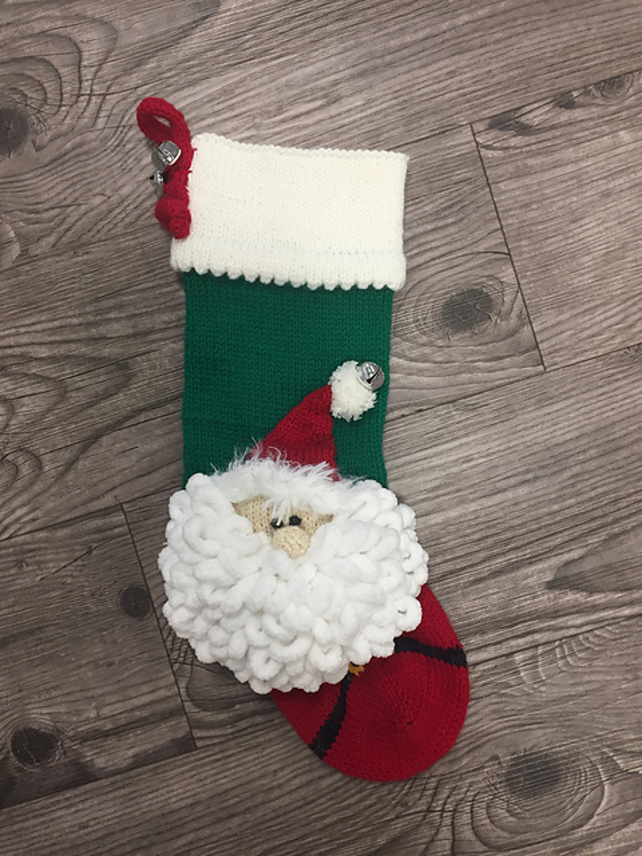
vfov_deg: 61.7
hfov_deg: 48.2
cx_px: 321
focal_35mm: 29
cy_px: 428
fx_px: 717
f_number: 2.2
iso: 32
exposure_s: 1/30
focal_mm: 4.15
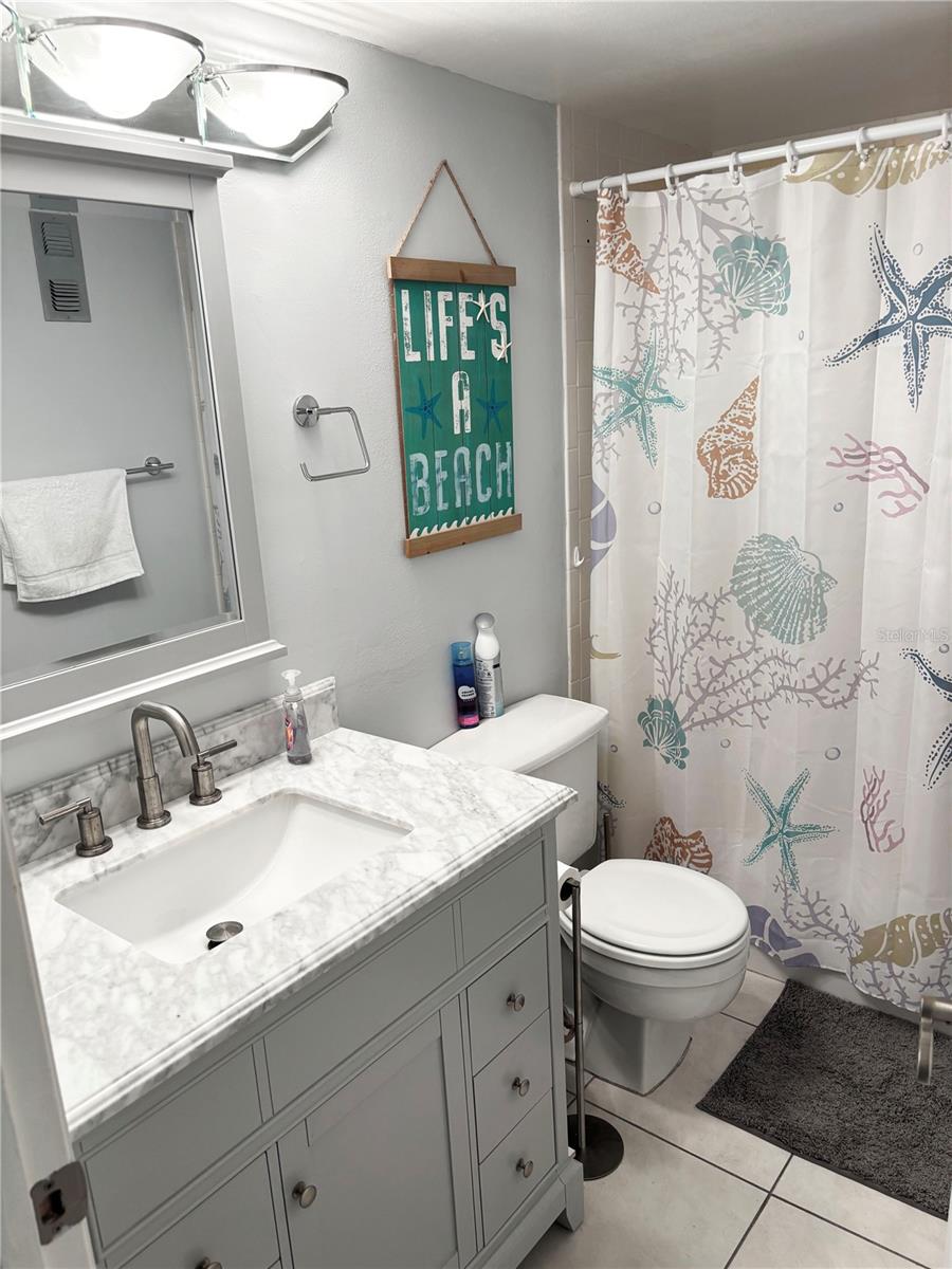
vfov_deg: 67.3
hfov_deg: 53.1
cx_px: 476
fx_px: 953
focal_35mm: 26
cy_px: 634
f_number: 1.6
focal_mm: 5.96
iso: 80
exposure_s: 1/120
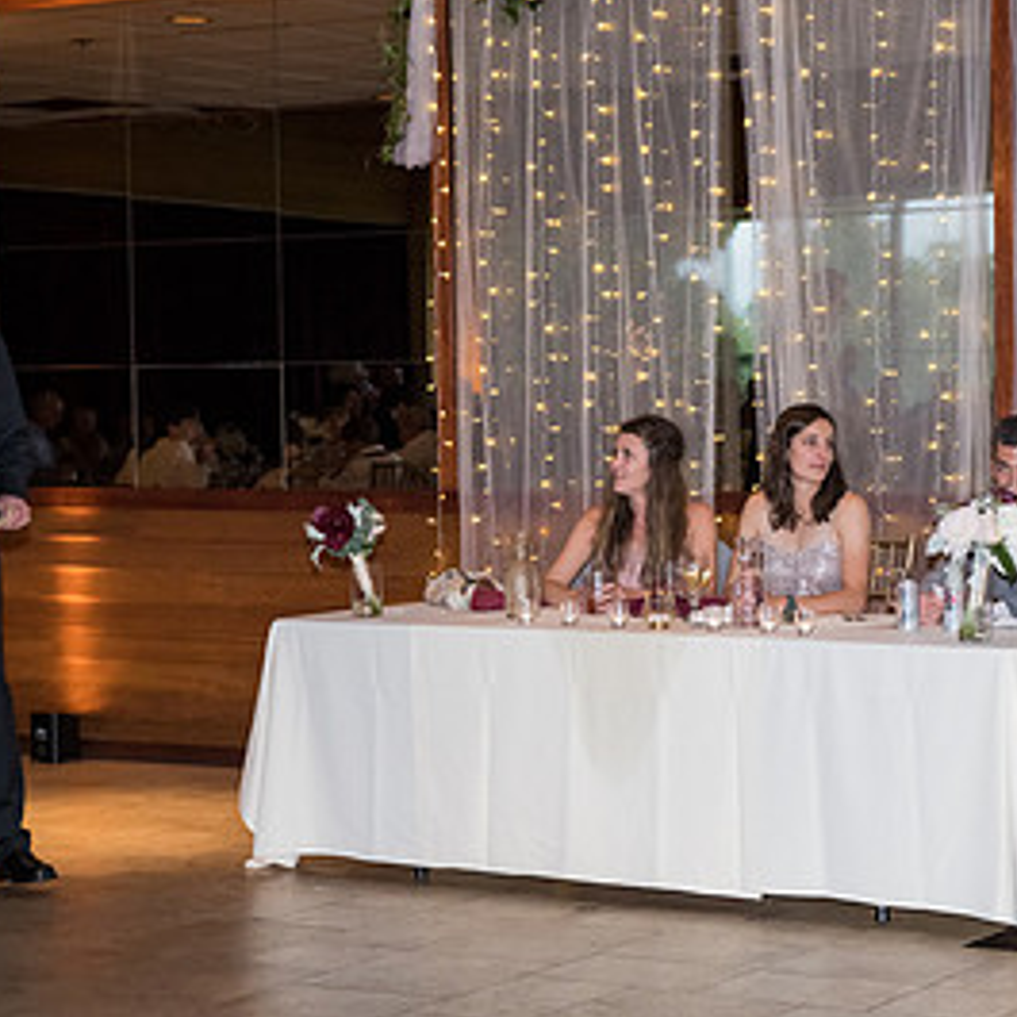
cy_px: 505
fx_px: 3091
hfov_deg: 18.5
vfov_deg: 18.7
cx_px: 844
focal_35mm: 93
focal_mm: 50
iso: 800
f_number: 3.5
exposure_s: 1/320
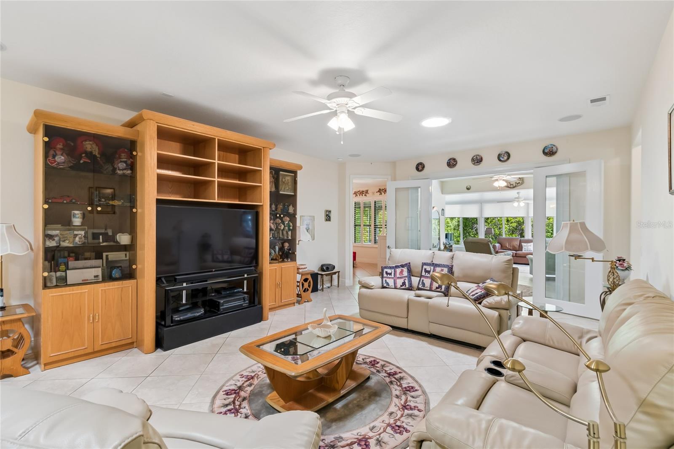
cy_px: 224
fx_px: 281
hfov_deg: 100.4
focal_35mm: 15
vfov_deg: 77.3
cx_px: 337
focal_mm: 10
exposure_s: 1/4
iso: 100
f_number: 7.1
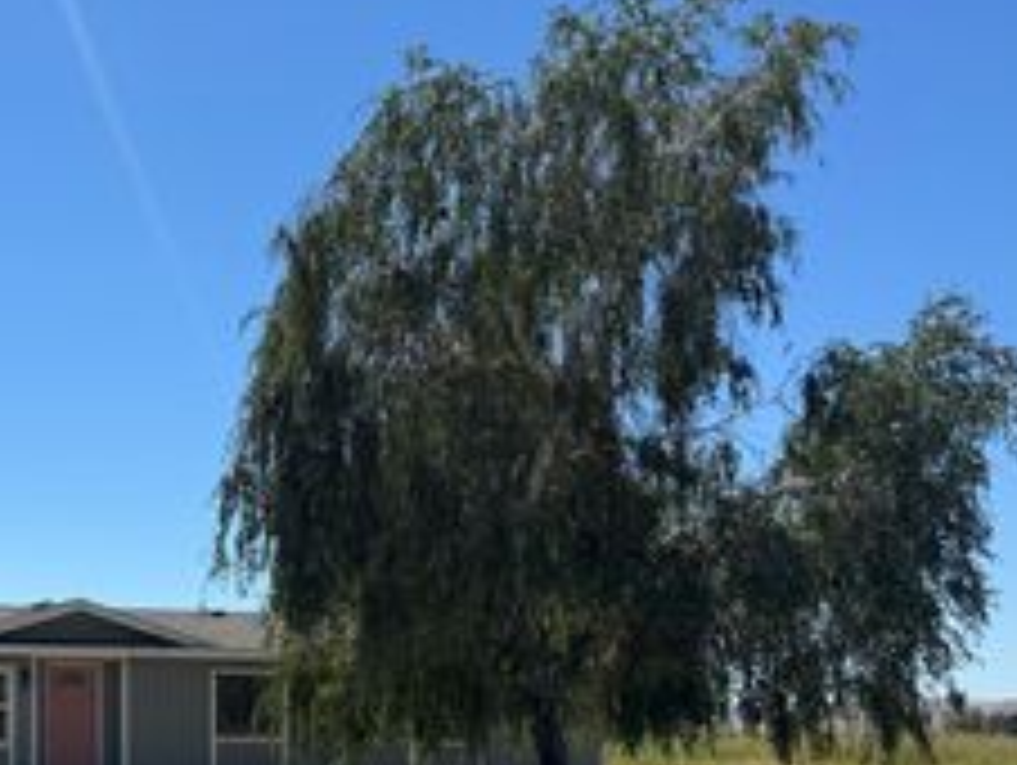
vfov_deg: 27.0
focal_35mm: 53
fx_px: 1559
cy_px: 614
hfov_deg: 32.8
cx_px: -32
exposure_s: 1/5348
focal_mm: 6.76
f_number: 1.78
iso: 80
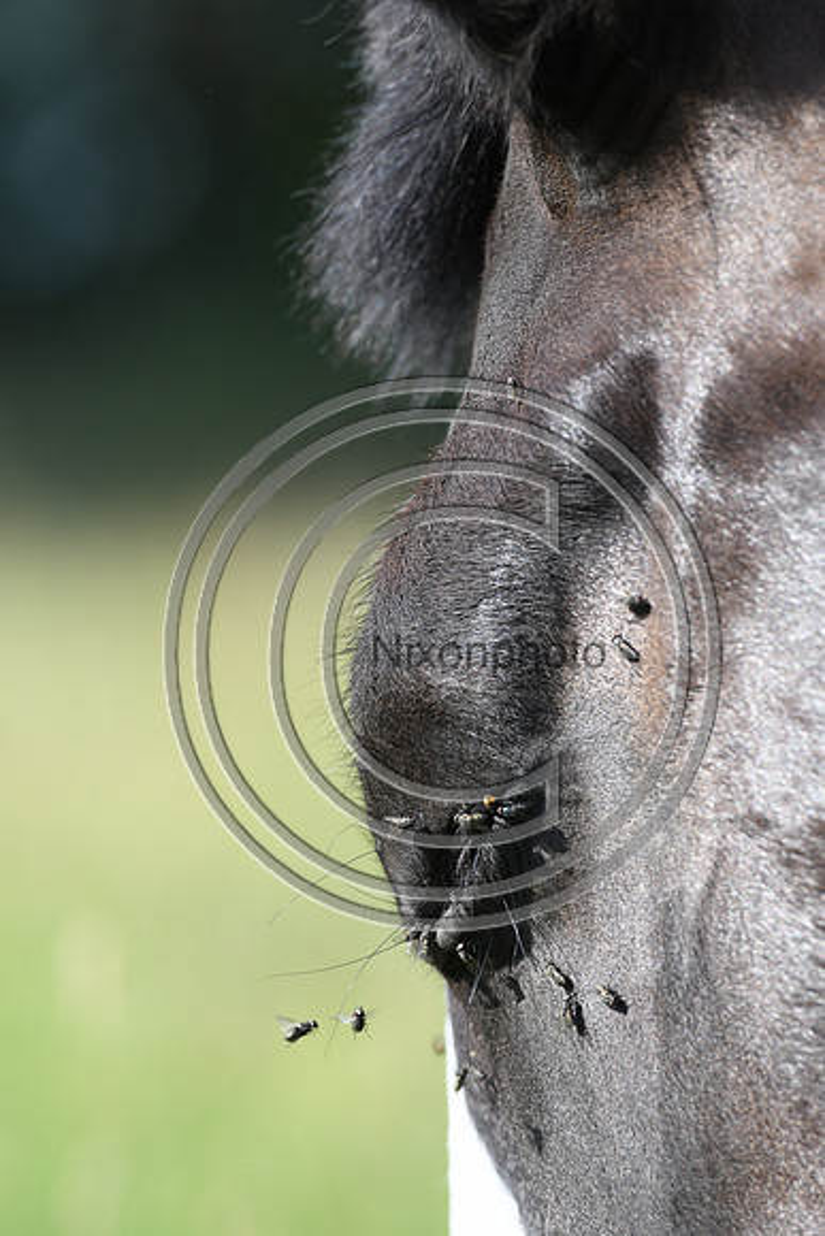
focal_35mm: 300
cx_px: 412
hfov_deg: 4.6
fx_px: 10306
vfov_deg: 6.9
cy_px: 618
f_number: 3.5
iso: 250
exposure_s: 1/1250
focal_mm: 200
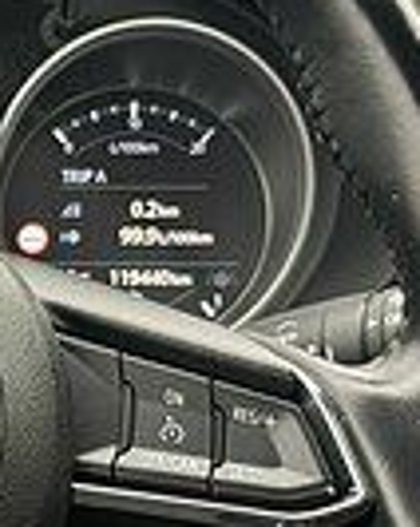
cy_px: 412
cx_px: -202
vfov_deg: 10.0
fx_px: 3006
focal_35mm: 193
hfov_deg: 7.8
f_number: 1.78
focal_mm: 6.76
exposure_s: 1/61
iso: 160
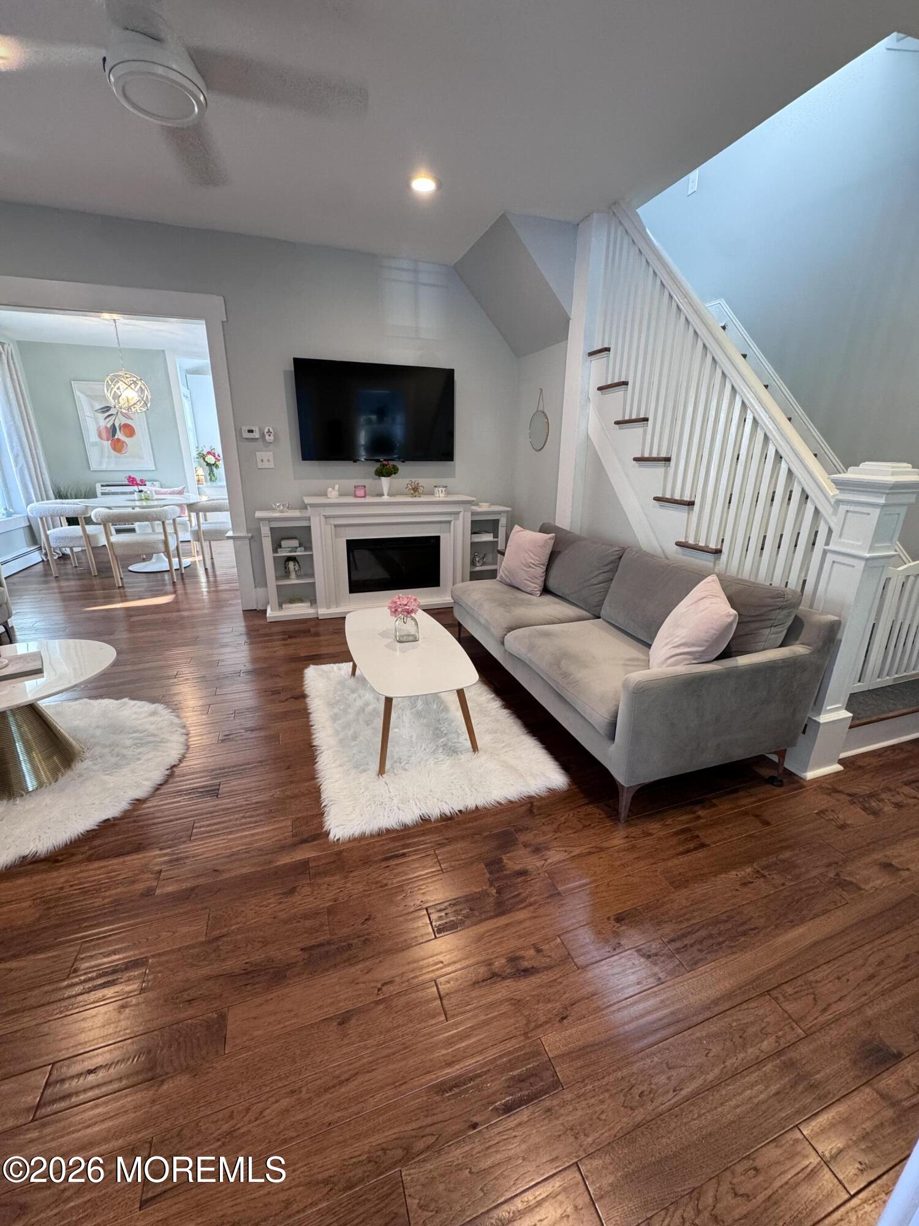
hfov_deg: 85.7
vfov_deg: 102.1
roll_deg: -0.1
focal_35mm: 14
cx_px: 460
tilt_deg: -18.0
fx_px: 496
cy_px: 613
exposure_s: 1/60
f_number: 2.2
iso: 200
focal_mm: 2.22
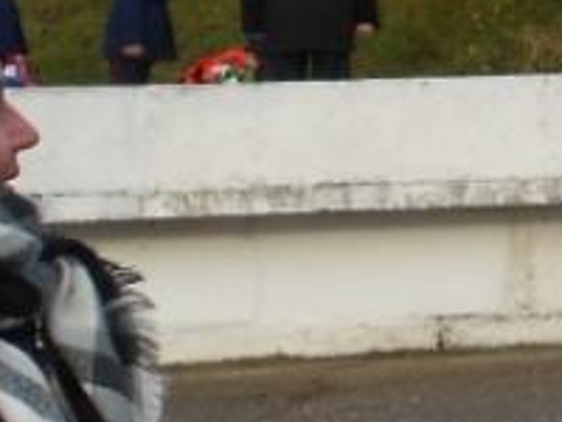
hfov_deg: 11.9
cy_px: -76
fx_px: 2159
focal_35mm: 133
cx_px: 1368
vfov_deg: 11.0
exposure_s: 1/400
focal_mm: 4.6
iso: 80
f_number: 3.2
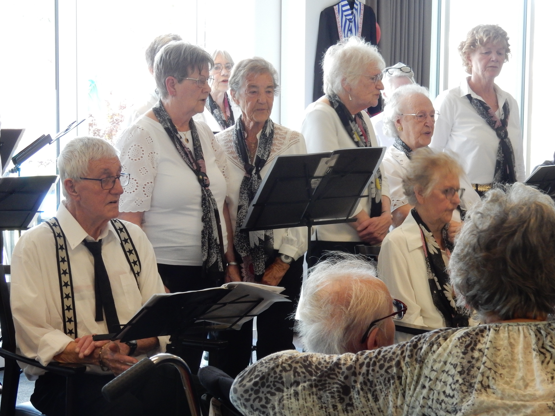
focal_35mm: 85
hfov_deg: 23.0
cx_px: 276
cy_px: 207
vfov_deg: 17.4
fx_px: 1363
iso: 400
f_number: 5
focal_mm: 14.9
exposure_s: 1/25
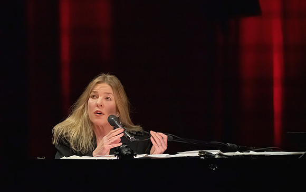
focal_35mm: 536
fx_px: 4476
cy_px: 113
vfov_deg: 2.5
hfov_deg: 3.9
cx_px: 105
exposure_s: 1/320
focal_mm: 400
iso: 25600
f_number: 8
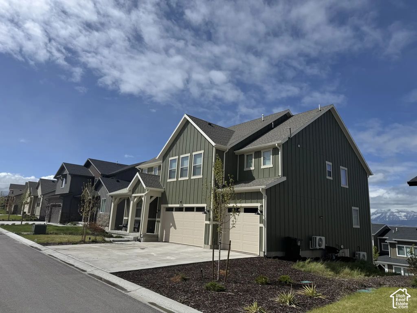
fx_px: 289
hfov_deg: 71.6
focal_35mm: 24
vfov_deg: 56.8
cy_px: 156
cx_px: 208
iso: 80
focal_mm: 6.76
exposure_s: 1/7937
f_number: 1.78
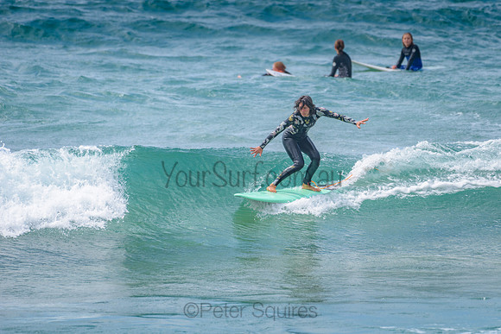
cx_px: 307
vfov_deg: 2.2
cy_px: 139
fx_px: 8532
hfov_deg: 3.4
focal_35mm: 613
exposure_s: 1/1600
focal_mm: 500
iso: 200
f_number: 5.6
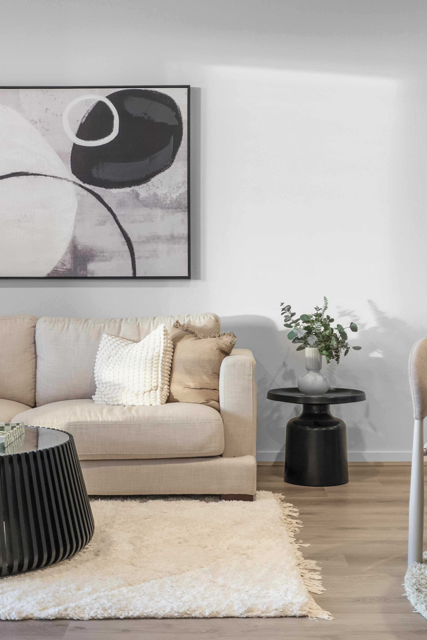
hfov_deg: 26.0
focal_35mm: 52
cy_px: 320
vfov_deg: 38.2
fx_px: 925
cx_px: 214
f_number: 4
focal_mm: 35
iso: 2500
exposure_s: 1/30
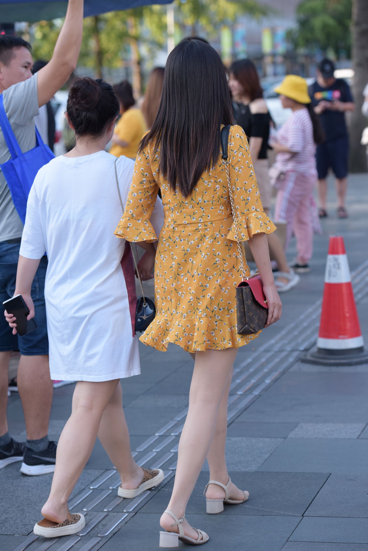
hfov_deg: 12.5
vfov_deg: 18.6
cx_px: 184
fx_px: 1686
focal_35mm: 110
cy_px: 276
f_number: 4
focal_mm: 110
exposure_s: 1/800
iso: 640
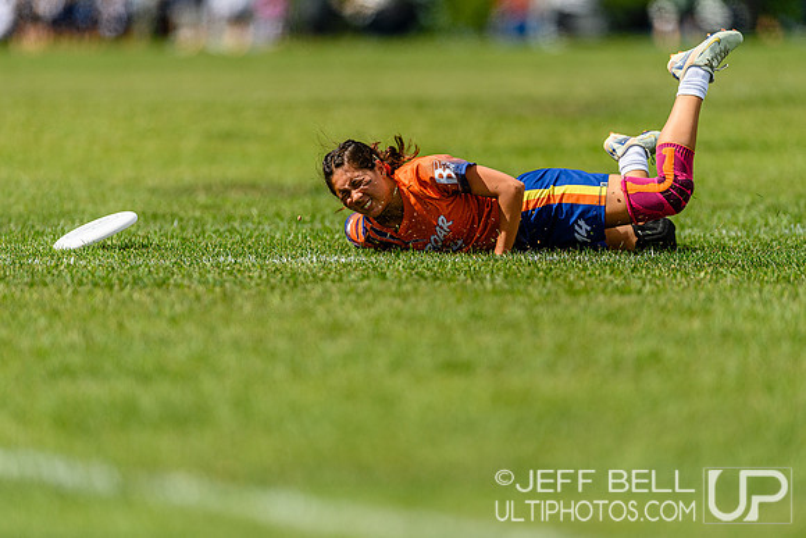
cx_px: 403
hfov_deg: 4.5
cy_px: 269
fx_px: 10293
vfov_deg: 3.0
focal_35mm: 460
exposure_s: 1/2500
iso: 100
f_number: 3.2
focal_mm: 400
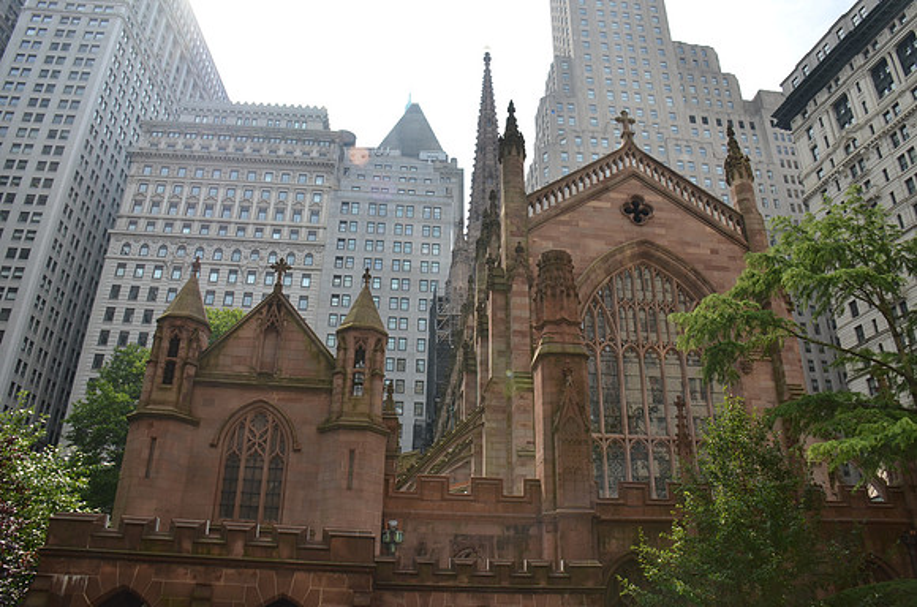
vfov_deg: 47.7
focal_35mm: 27
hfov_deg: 67.5
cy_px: 304
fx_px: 686
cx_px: 458
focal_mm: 18
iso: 140
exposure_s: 1/250
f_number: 8
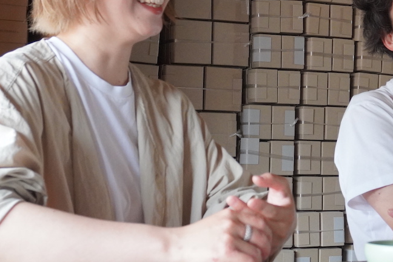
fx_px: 972
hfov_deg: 22.5
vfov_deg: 15.2
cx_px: 334
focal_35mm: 89
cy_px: 37
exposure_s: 1/160
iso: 2500
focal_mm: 24
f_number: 4.5
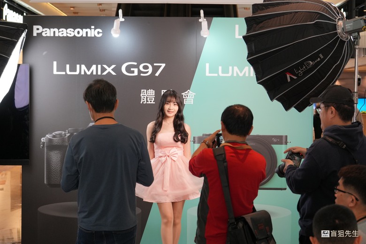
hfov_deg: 27.5
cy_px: 122
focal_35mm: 74
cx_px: 183
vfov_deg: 18.5
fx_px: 747
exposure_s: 1/160
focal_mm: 49
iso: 800
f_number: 4.5
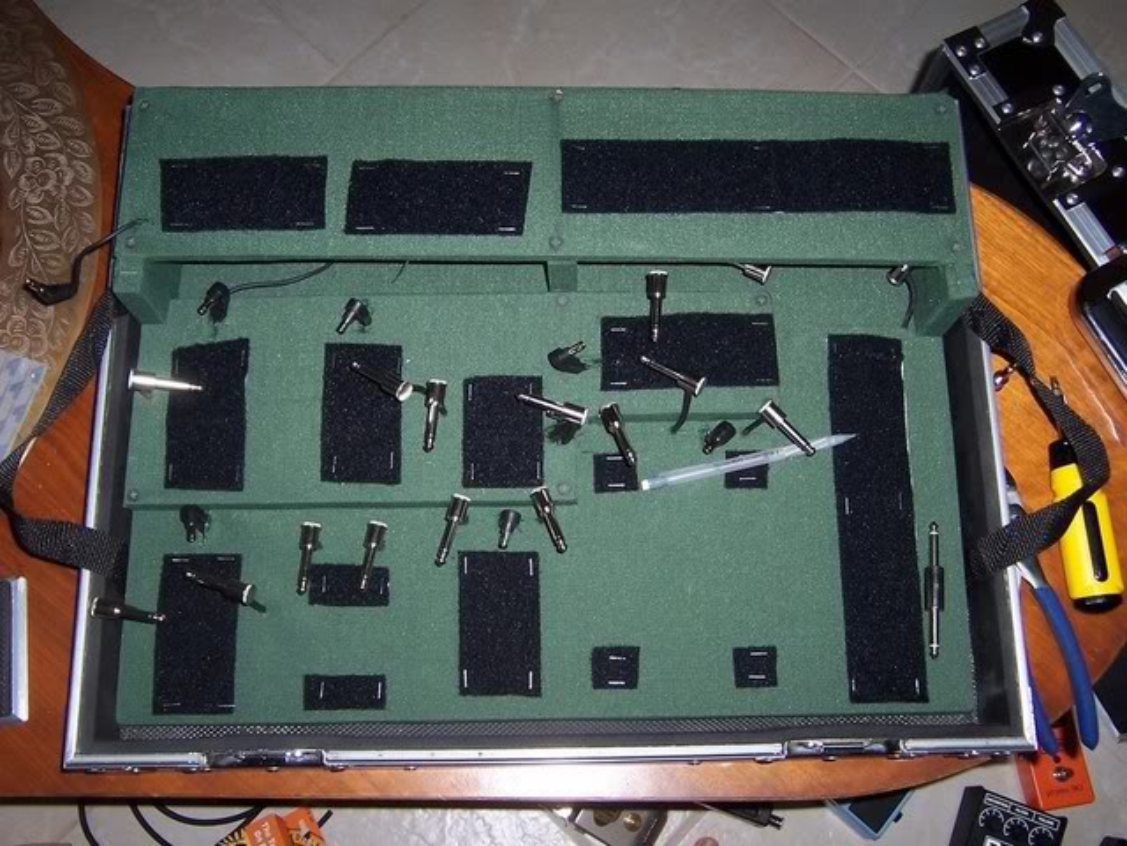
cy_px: 423
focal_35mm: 36
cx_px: 564
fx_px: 1172
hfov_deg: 51.4
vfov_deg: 39.7
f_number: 2.8
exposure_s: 1/60
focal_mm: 5.6
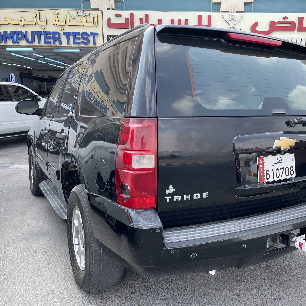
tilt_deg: -9.5
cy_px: 153
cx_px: 188
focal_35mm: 31
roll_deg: -0.2
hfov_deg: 52.1
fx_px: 310
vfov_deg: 52.5
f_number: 1.6
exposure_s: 1/651
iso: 32
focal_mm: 4.2
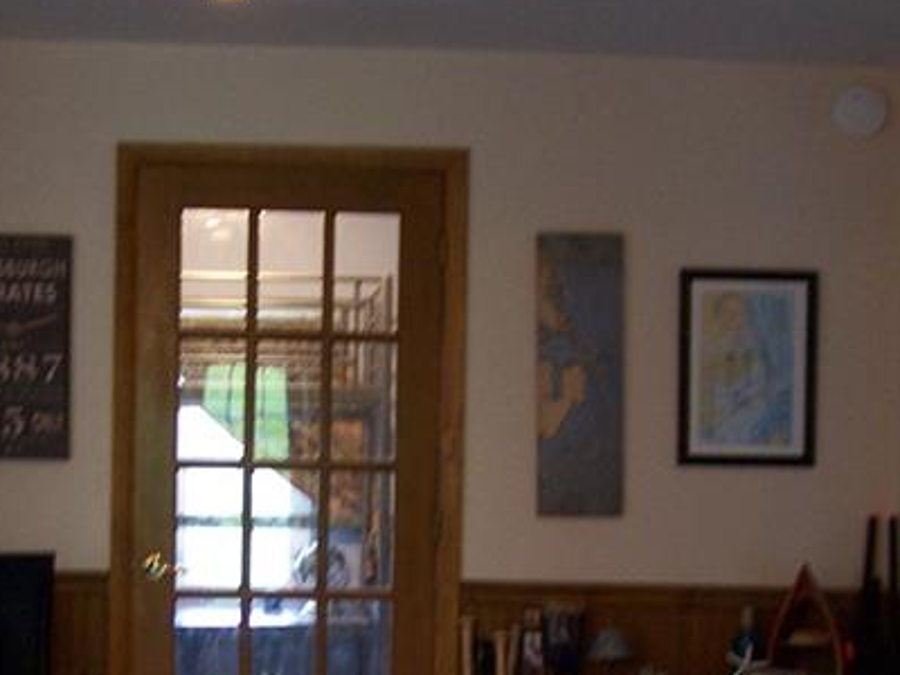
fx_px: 1976
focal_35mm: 76
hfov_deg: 25.6
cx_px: 362
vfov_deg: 19.2
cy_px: 538
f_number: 2.8
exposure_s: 1/8
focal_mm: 6.3
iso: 140
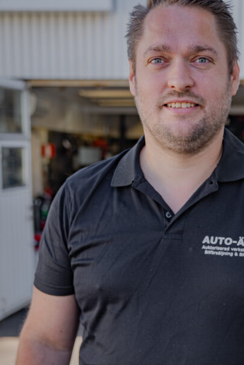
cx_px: 182
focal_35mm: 67
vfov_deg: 29.8
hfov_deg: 20.2
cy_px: 252
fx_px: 680
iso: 100
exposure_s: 1/160
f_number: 3.2
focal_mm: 40
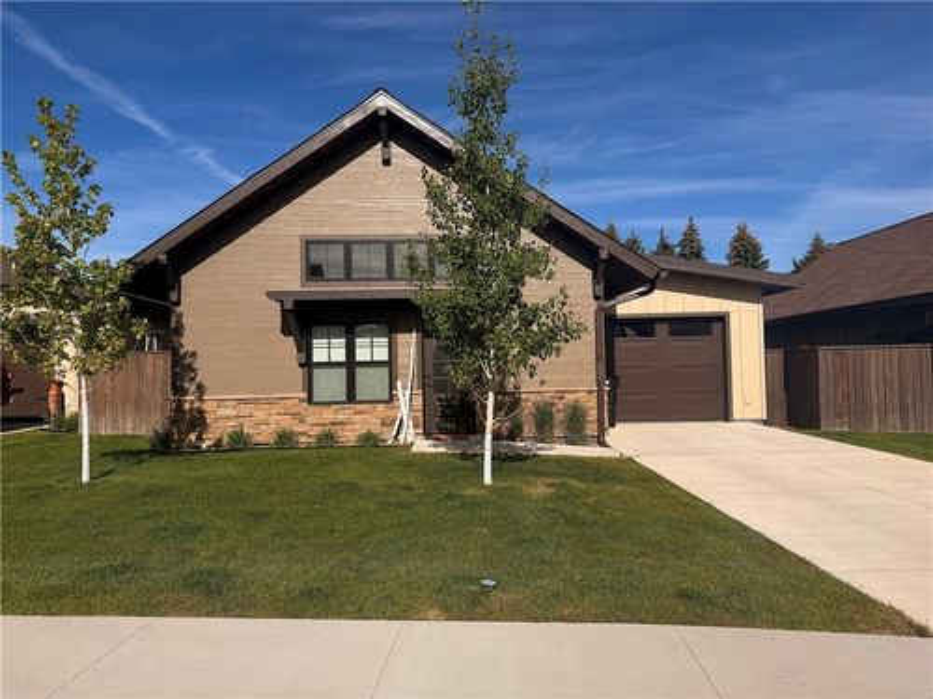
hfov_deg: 71.6
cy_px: 350
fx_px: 647
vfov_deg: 56.8
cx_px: 466
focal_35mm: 24
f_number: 1.78
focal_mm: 6.76
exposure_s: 1/6711
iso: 80
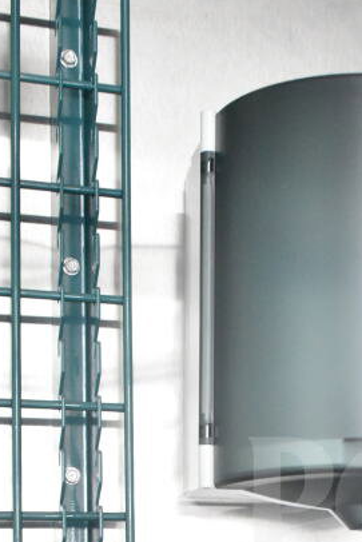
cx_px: 367
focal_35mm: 81
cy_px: 542
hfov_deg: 16.5
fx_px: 1221
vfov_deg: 24.0
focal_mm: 24
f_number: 4
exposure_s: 1/40
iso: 5000
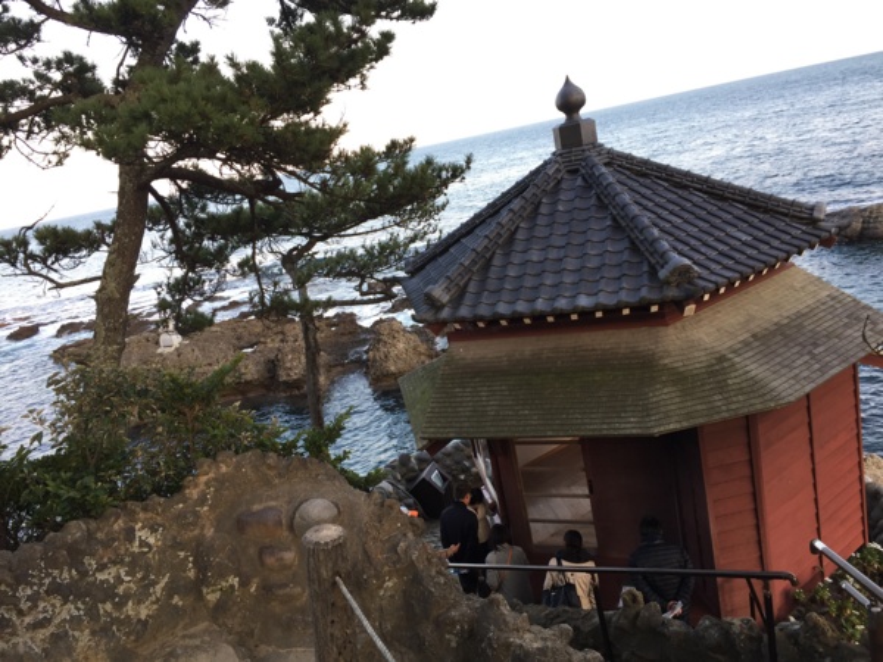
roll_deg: +12.6
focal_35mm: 29
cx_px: 442
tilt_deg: -14.6
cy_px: 331
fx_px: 740
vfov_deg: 48.2
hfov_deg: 61.7
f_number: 2.2
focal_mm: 4.15
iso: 32
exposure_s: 1/120
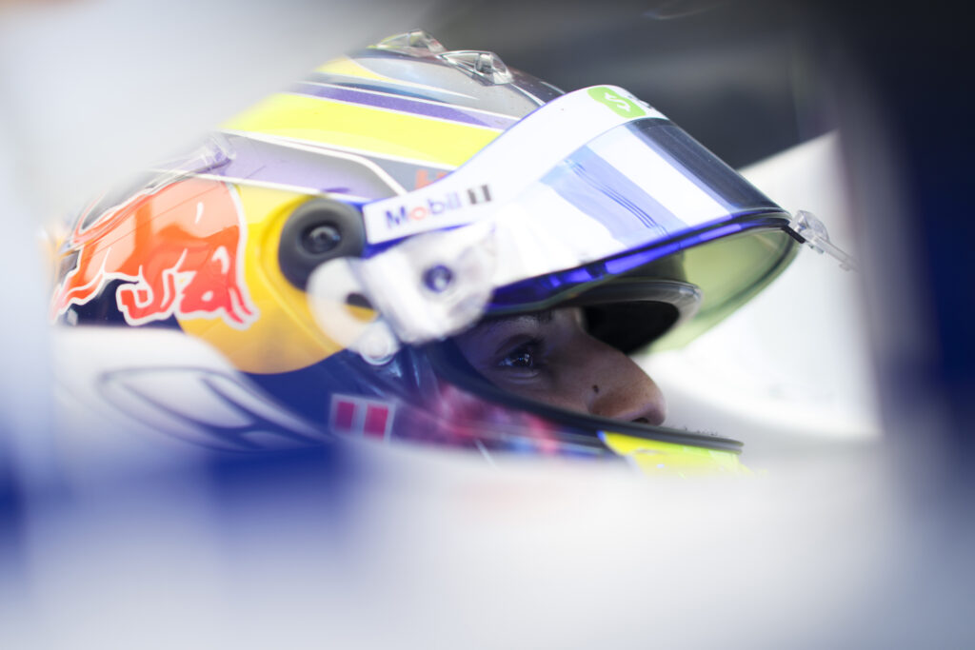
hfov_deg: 23.9
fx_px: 2302
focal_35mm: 85
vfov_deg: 16.1
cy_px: 325
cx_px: 488
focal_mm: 85
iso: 200
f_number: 1.4
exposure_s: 1/500
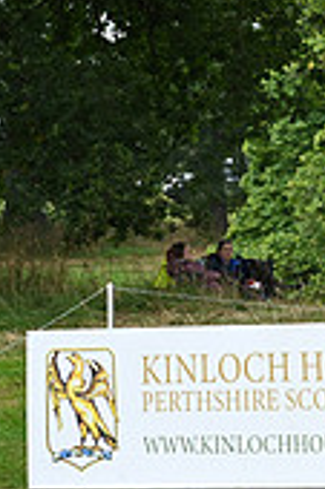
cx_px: 650
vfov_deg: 5.0
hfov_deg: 3.3
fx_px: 5563
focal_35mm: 410
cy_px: 197
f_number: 4
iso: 1000
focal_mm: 120
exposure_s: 1/1250
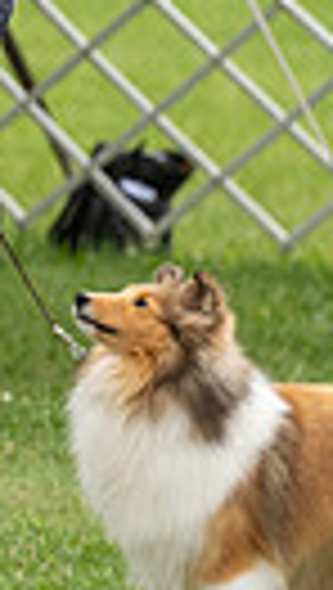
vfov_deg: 2.5
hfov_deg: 1.4
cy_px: 106
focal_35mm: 874
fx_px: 13676
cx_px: -810
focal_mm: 189
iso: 400
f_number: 5
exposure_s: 1/800
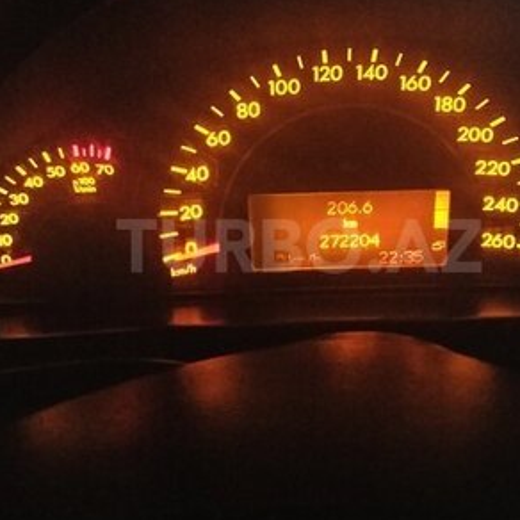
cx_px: 299
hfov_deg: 45.9
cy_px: 246
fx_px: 612
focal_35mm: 36
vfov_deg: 46.0
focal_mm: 3.94
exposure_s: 1/14
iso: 4851
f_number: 1.9
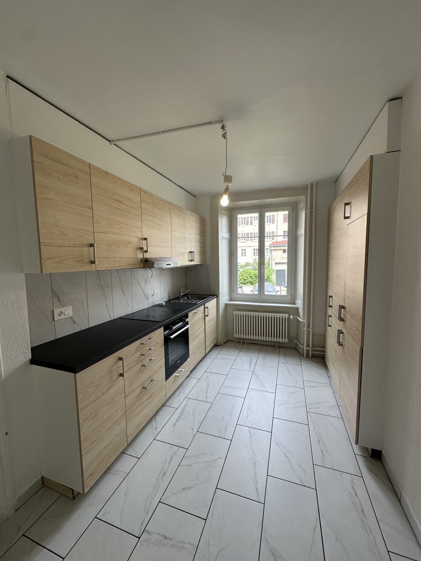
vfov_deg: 102.1
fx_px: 227
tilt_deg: -5.3
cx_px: 210
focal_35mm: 14
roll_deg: +1.0
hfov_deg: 85.7
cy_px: 280
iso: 50
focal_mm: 2.22
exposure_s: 1/100
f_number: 2.2
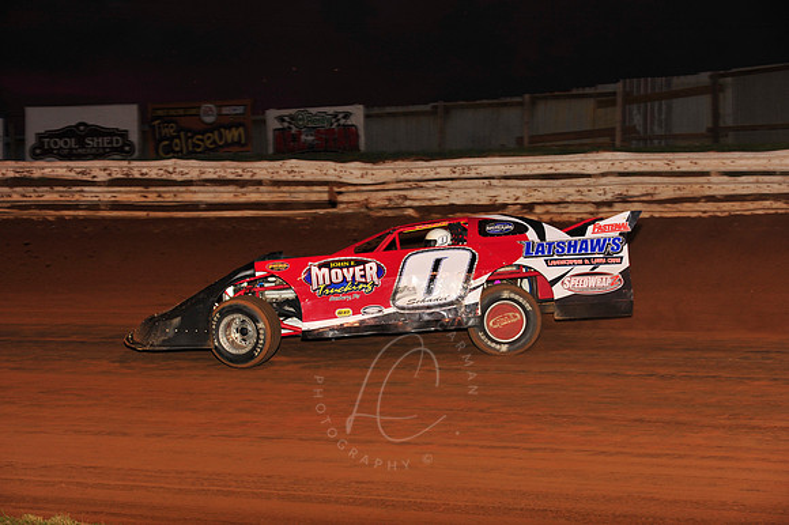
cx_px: 394
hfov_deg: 20.4
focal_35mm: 100
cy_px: 262
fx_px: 2190
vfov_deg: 13.7
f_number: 6.3
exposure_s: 1/320
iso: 800
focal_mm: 100
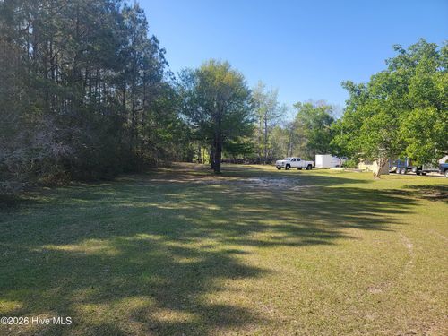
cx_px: 224
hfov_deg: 71.6
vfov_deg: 56.8
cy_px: 168
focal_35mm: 24
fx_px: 311
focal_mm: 6.7
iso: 16
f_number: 1.8
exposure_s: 1/418
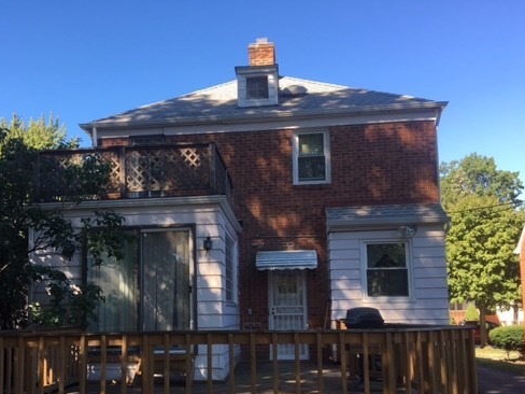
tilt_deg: +6.5
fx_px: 576
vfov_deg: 37.4
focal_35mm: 38
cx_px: 217
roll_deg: +1.1
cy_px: 255
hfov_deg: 48.8
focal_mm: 4.15
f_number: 2.2
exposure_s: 1/420
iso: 25
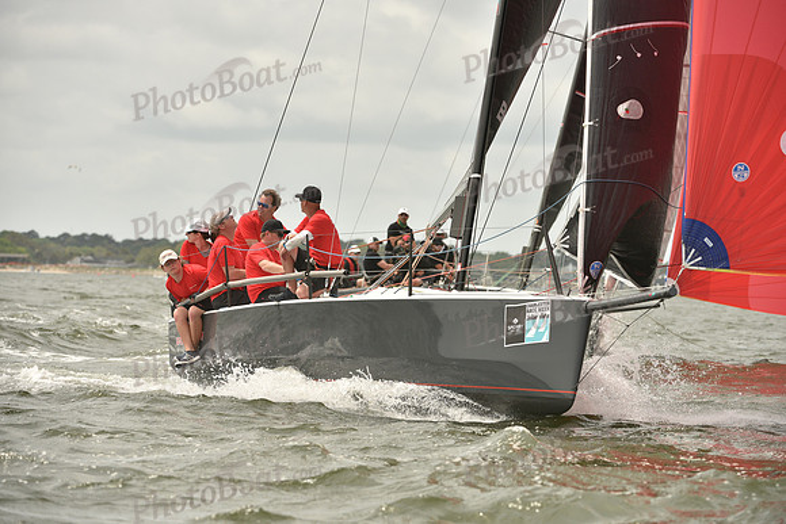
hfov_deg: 9.4
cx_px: 393
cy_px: 262
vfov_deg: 6.2
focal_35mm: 220
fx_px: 4804
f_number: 6.3
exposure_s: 1/1250
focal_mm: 220
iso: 320
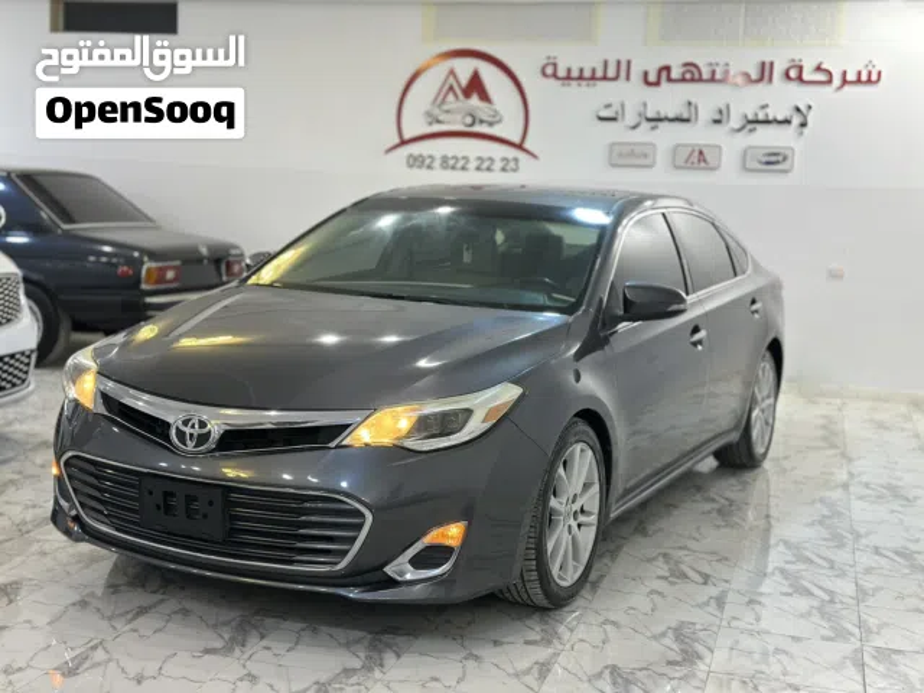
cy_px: 346
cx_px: 462
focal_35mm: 48
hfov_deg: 39.7
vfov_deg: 30.3
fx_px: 1281
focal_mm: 6.86
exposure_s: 1/50
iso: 125
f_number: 1.78
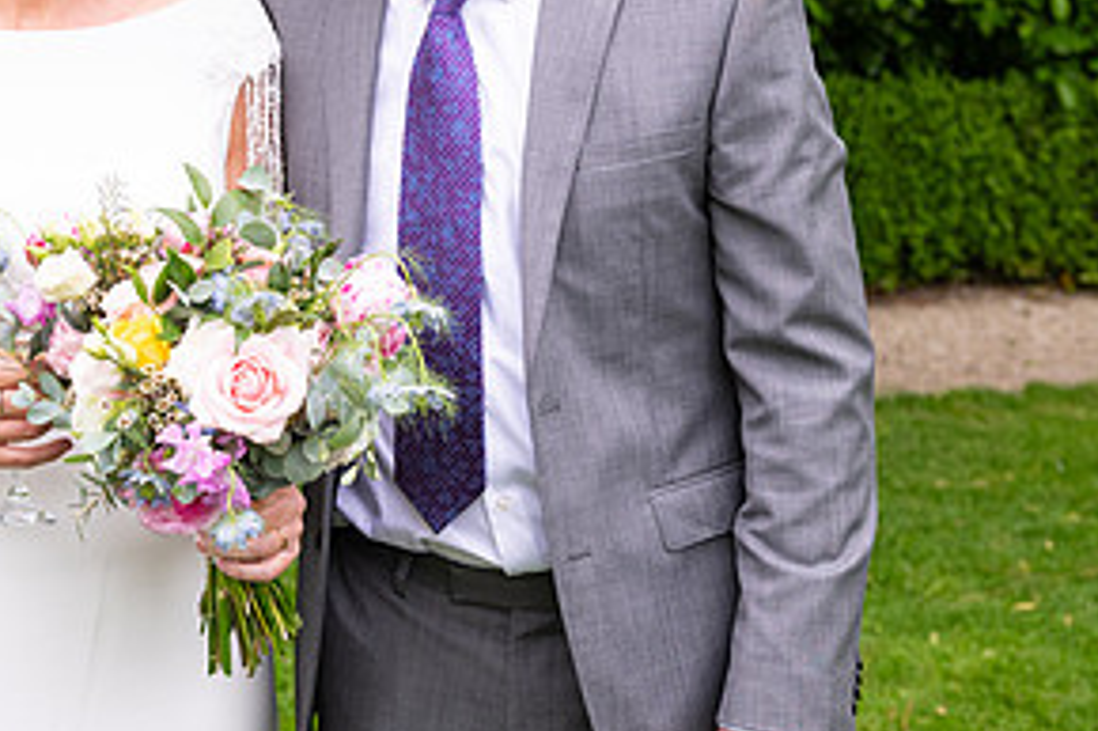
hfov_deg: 20.9
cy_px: 93
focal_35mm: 96
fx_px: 2926
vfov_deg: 14.1
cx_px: 174
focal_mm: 48
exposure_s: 1/200
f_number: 5
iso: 400
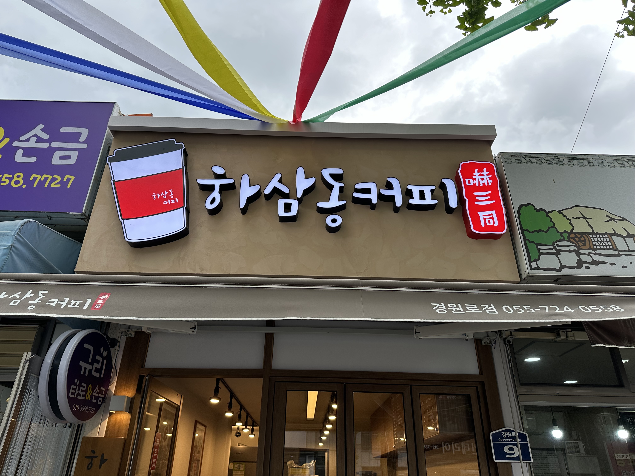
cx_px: 318
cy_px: 238
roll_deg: -1.4
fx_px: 440
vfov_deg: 56.8
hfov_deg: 71.6
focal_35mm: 24
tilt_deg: +29.0
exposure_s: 1/604
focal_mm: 6.86
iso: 80
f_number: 1.78
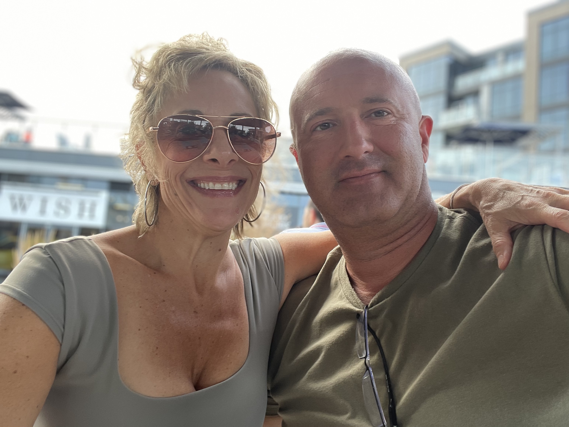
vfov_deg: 46.8
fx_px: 493
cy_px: 214
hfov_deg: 60.0
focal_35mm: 30
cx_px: 284
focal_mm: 2.71
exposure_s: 1/60
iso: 50
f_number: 2.2
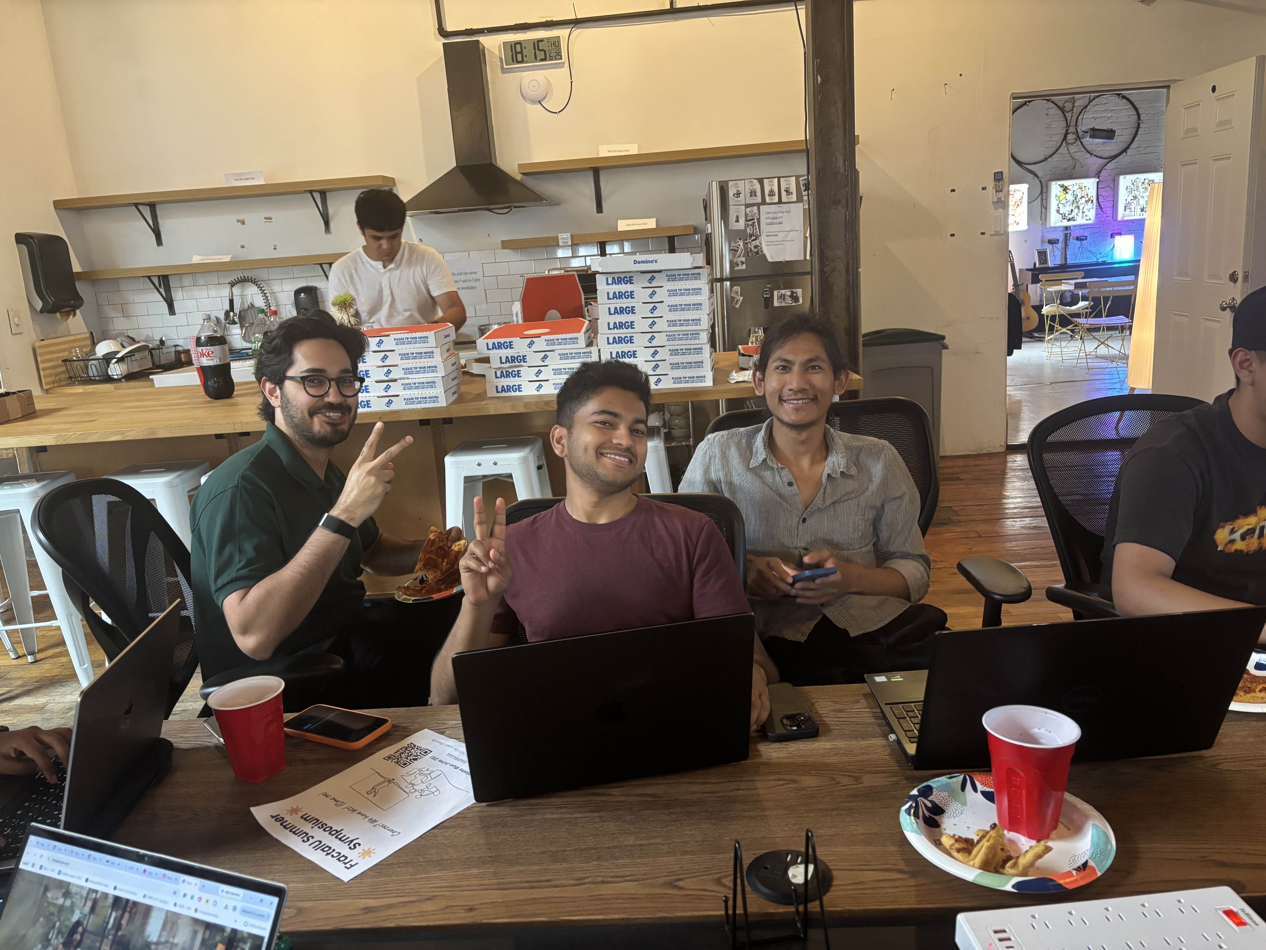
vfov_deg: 53.1
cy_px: 475
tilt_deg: -13.3
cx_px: 633
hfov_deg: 67.3
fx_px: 951
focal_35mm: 26
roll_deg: +4.5
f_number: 1.6
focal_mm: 5.96
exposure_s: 1/40
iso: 400
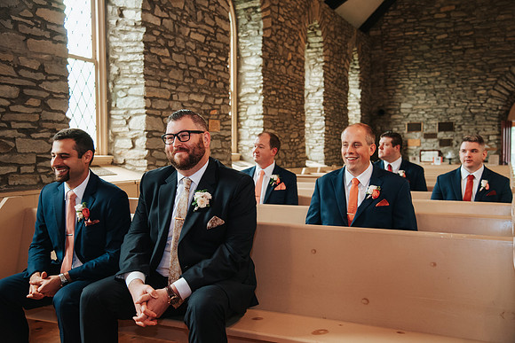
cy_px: 172
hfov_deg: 49.9
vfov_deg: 34.5
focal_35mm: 39
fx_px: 553
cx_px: 258
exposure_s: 1/60
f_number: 4
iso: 1250
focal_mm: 38
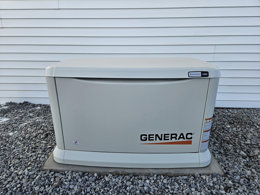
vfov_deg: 58.9
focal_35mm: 23
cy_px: 98
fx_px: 173
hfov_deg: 73.9
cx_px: 130
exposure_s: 1/2000
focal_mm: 5.4
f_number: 1.8
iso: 32
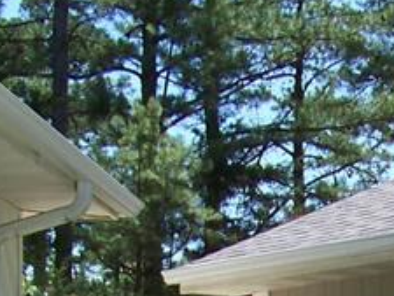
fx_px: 1868
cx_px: 441
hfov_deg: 11.8
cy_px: 564
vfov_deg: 8.6
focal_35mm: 164
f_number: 2.8
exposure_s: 1/500
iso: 64
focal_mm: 5.85
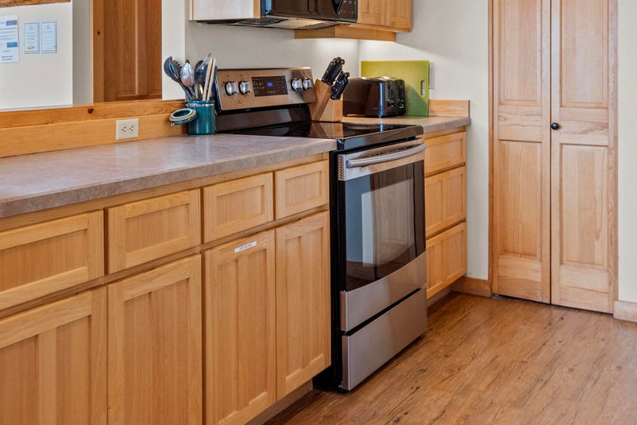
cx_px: 252
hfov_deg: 44.2
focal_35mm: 44
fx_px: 779
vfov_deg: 29.6
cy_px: 68
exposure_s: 1/30
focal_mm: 23
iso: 200
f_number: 8
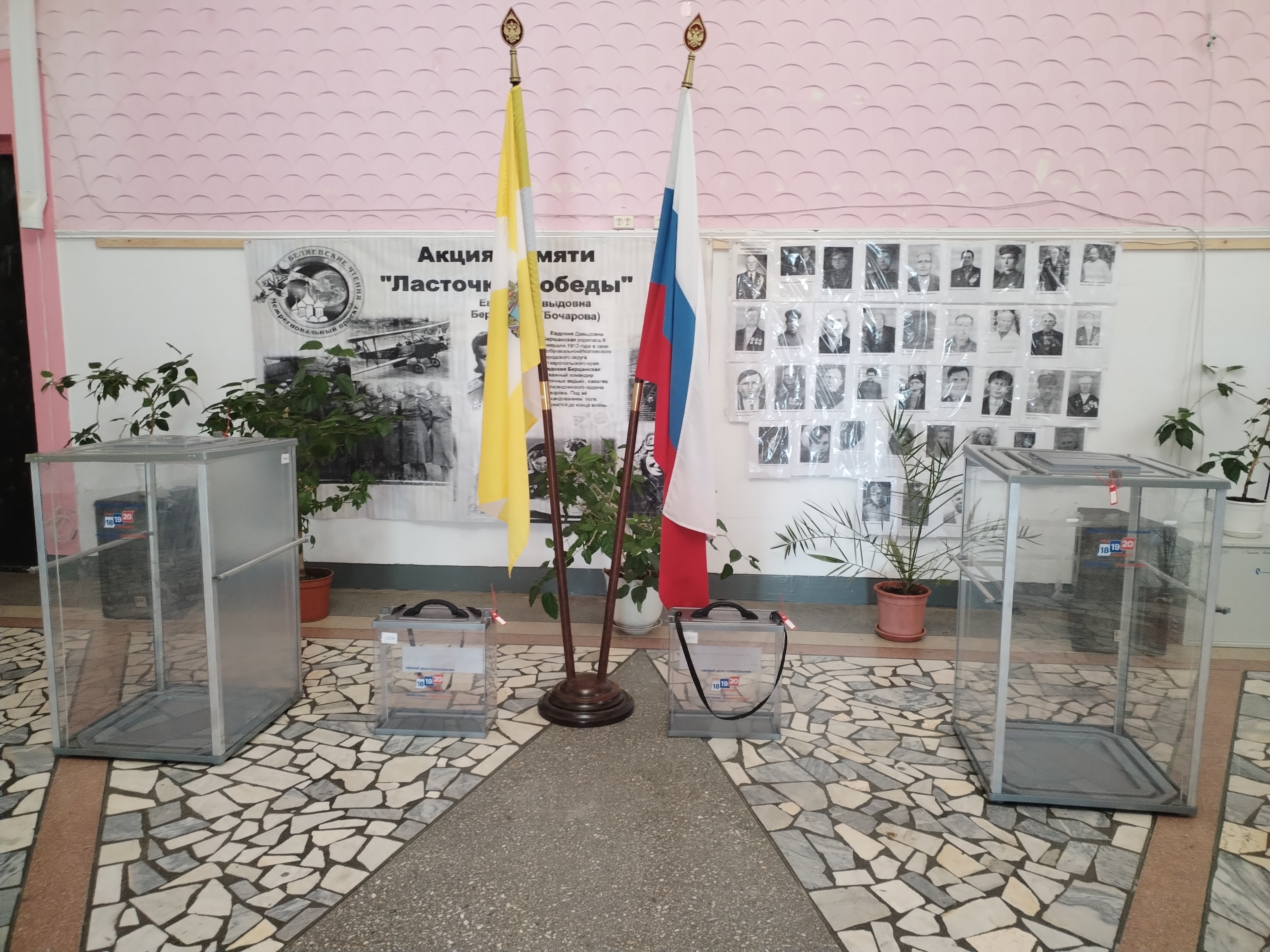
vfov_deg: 53.1
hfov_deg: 67.3
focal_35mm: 26
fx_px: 954
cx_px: 635
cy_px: 476
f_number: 1.8
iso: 1443
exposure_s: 1/25
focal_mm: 4.75
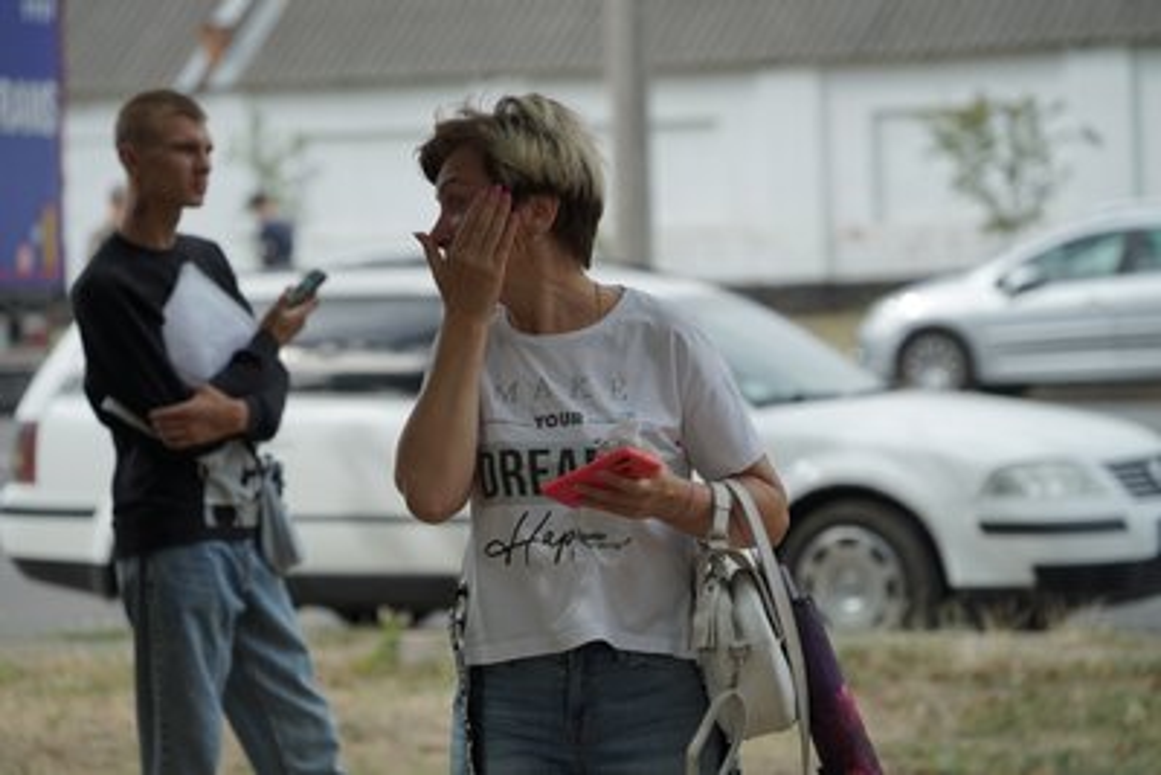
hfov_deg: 12.6
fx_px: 5258
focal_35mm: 163
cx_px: 580
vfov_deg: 8.4
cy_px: 388
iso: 125
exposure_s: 1/400
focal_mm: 163
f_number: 5.6
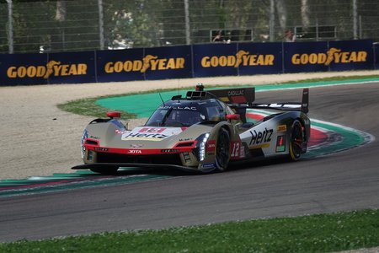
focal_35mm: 351
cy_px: 126
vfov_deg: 3.9
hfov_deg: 5.9
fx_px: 3695
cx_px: 190
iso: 100
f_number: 4
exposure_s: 1/800
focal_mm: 128.59
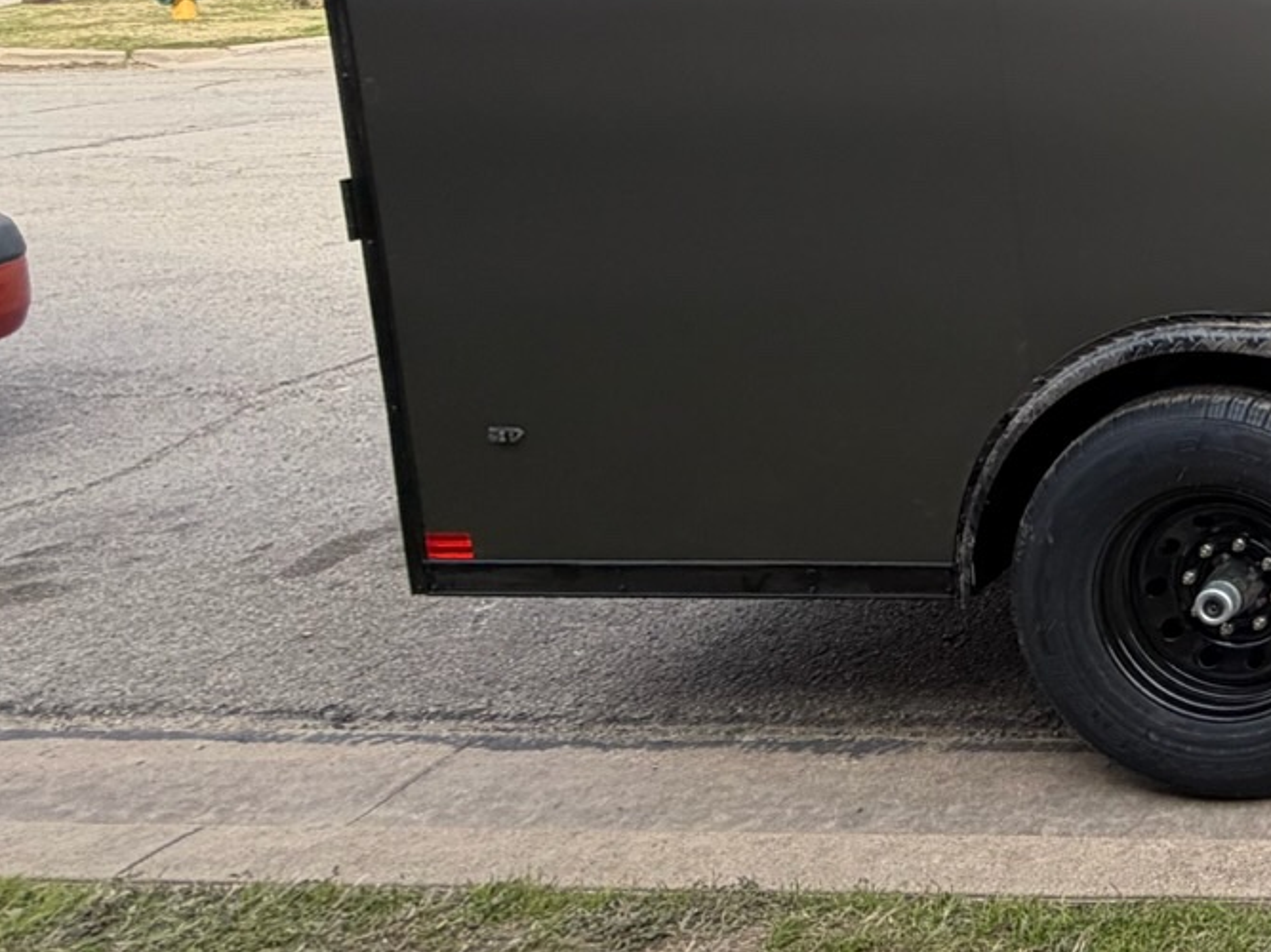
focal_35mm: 43
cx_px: 1902
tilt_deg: -5.1
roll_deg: +1.6
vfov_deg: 31.2
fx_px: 1579
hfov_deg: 28.5
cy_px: 10
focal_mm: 2.22
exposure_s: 1/619
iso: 40
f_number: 2.2
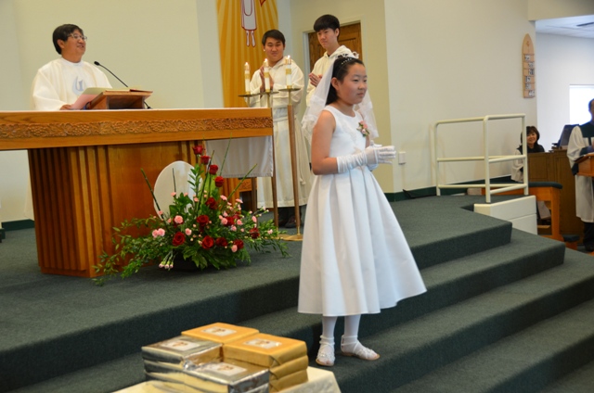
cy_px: 196
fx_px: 766
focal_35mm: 46
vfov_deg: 28.8
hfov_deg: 42.4
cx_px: 297
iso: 800
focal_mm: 31
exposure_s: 1/30
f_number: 4
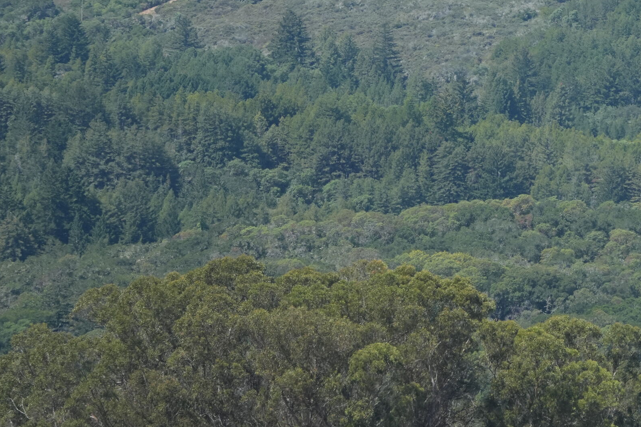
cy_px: -89
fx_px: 8260
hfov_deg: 4.4
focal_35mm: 464
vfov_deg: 3.0
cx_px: 628
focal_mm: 171
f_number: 6.3
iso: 500
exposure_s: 1/1250
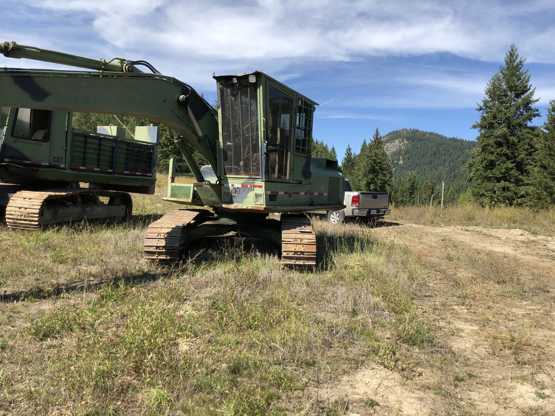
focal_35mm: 28
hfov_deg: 63.4
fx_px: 449
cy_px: 208
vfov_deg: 49.7
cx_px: 278
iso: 20
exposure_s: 1/1333
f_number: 1.8
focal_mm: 3.99
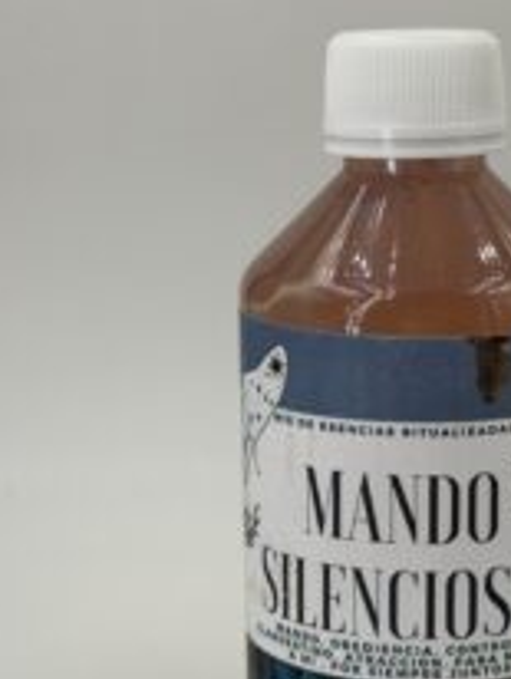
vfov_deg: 21.0
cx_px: 415
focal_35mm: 93
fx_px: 1827
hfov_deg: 15.8
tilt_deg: -6.3
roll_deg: -0.9
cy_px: 234
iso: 64
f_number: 1.78
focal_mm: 6.76
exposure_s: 1/2033
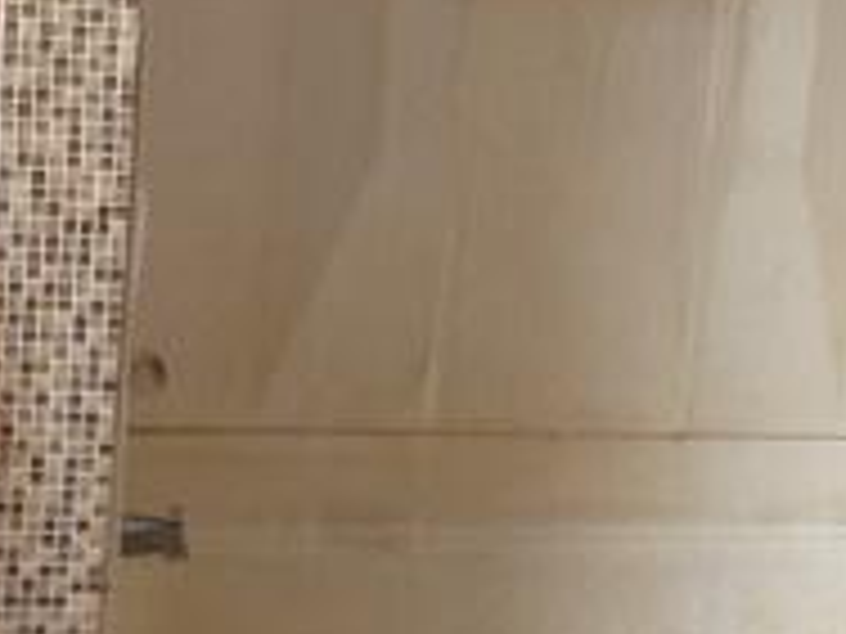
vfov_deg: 12.5
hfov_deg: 16.4
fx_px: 2908
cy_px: 301
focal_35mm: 119
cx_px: 657
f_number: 2.4
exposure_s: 1/20
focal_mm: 4.28
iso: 80
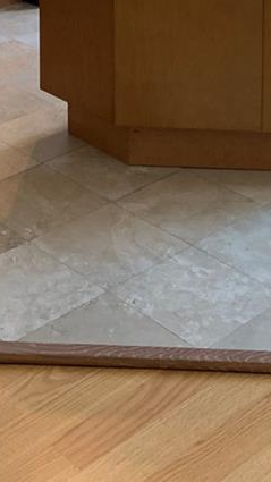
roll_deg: -0.4
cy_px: -171
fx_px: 1022
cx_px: 65
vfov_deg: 23.1
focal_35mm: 80
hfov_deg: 15.0
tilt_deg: -5.9
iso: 80
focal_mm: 4.25
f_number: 1.8
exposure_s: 1/120
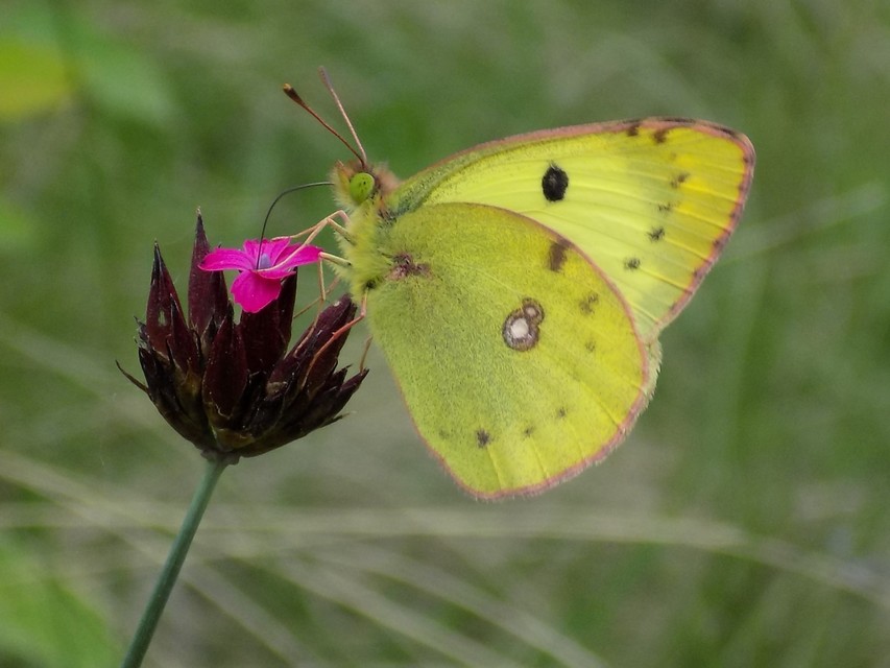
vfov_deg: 18.9
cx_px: 445
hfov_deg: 25.0
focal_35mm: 78
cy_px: 334
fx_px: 2006
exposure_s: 1/250
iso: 80
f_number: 4.3
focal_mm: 13.9
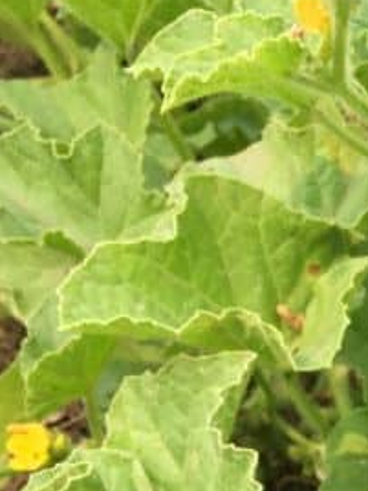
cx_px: 584
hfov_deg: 12.5
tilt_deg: -49.2
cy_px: 771
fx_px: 1573
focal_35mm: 111
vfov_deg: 16.0
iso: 25
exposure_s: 1/641
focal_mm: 4.15
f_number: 2.2
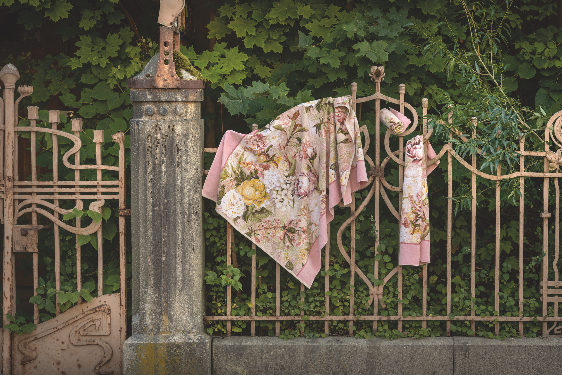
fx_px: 2107
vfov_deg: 10.2
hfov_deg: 15.2
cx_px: 281
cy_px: 188
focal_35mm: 135
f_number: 8
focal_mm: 135
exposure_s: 1/80
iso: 250
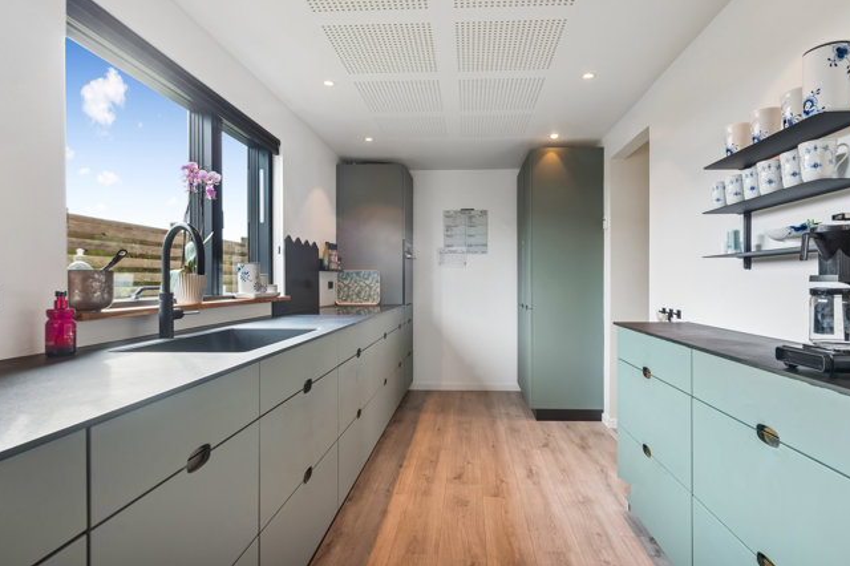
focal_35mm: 20
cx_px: 441
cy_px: 285
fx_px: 472
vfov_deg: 61.9
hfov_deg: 84.0
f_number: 9
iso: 250
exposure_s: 1/8
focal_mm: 16
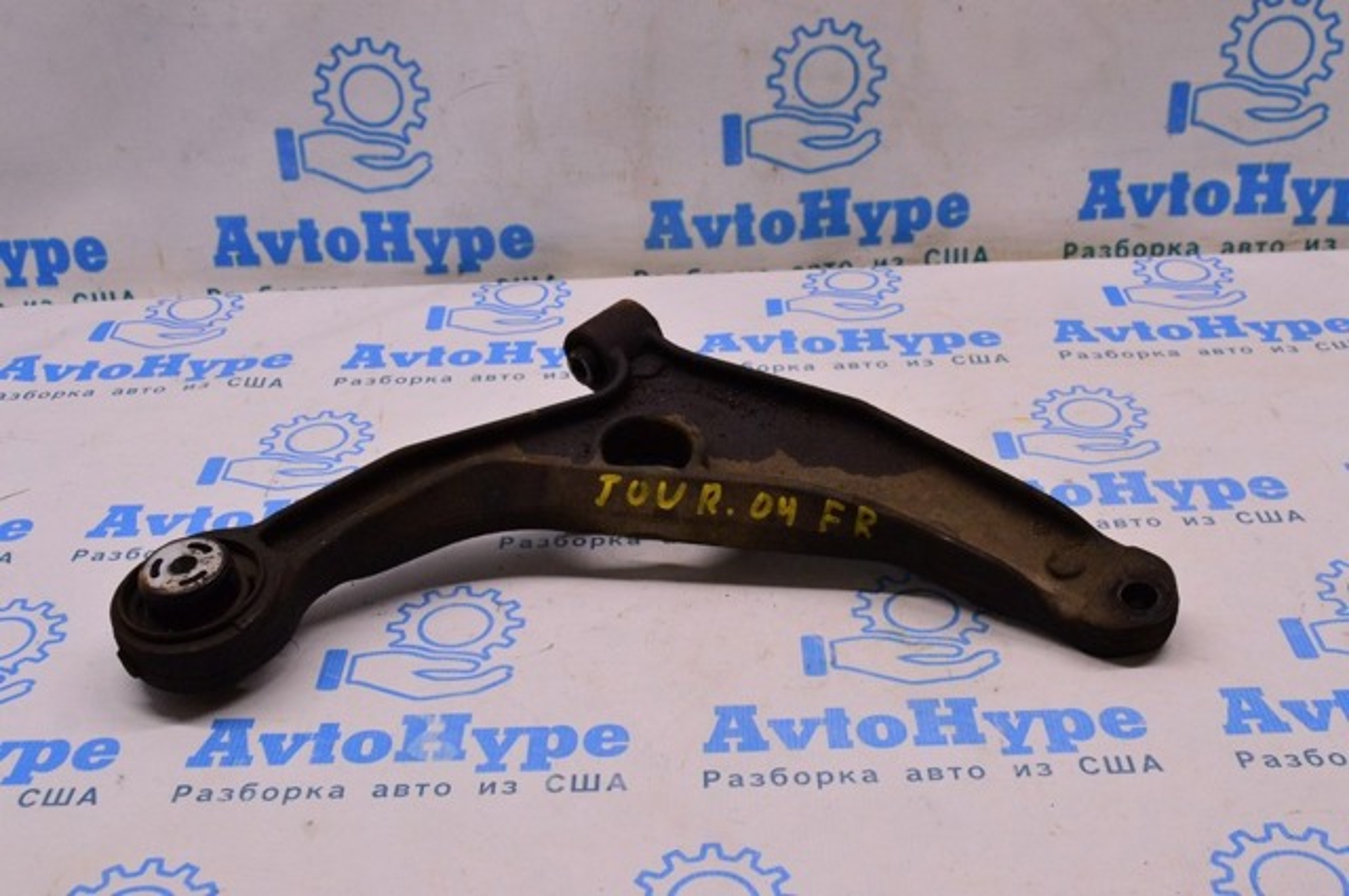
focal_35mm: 44
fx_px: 1628
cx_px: 674
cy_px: 448
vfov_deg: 30.8
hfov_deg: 45.0
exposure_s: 1/125
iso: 1600
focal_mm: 29
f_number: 8
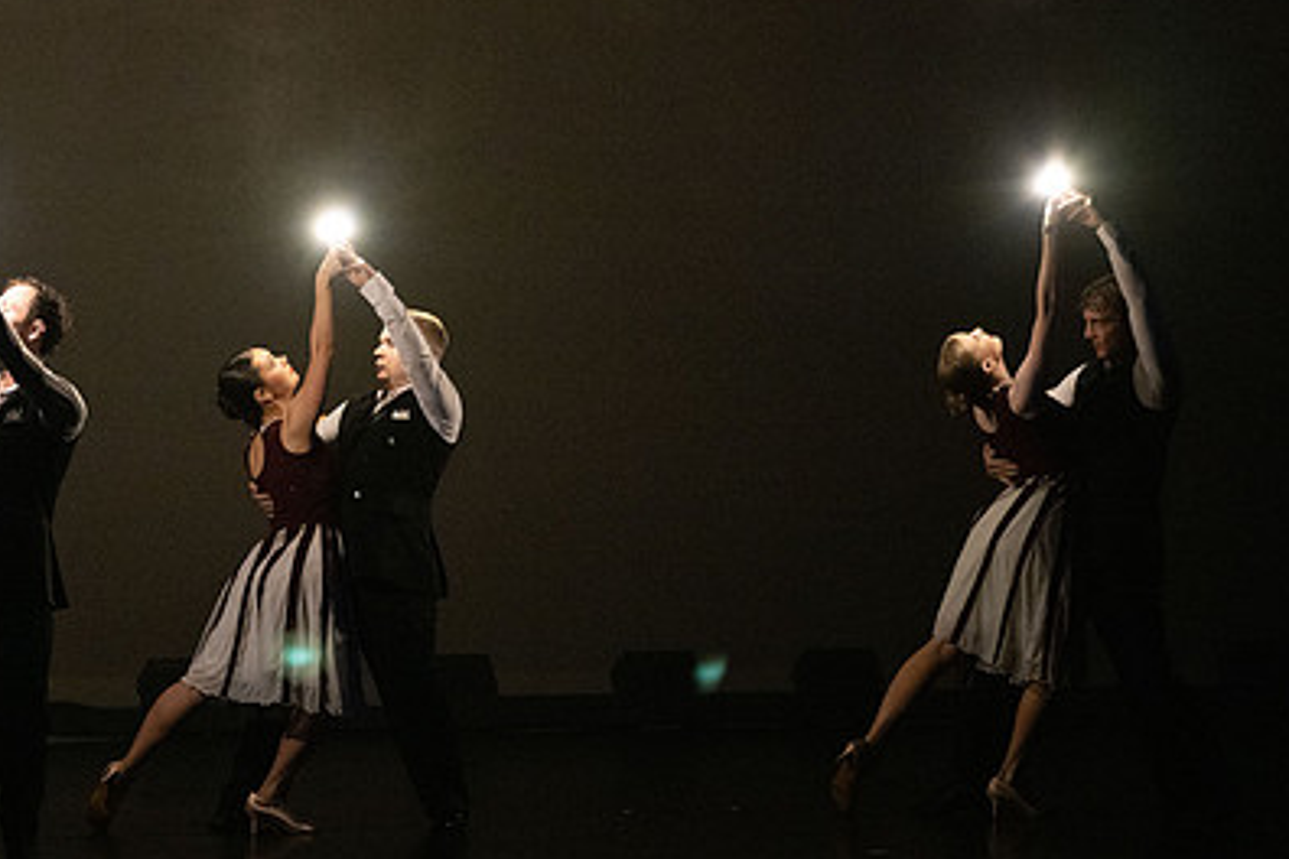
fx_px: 6444
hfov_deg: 11.4
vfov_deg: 7.6
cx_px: 311
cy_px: 450
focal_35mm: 180
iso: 10000
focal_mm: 115
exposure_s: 1/60
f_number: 2.8
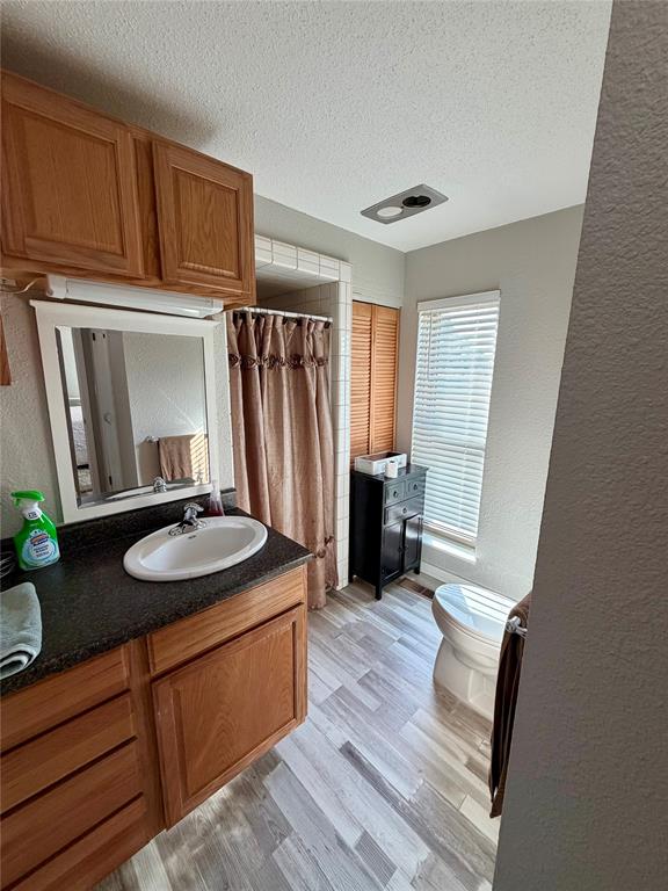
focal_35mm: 14
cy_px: 446
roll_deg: +0.6
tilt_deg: -10.2
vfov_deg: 102.1
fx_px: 360
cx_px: 334
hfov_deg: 85.7
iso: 100
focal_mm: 2.22
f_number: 2.2
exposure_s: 1/121
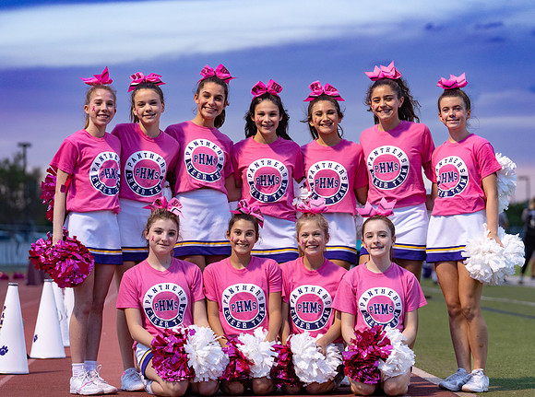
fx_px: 2229
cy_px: 198
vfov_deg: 10.2
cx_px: 271
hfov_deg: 13.7
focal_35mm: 145
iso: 1250
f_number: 4
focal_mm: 128
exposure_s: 1/320
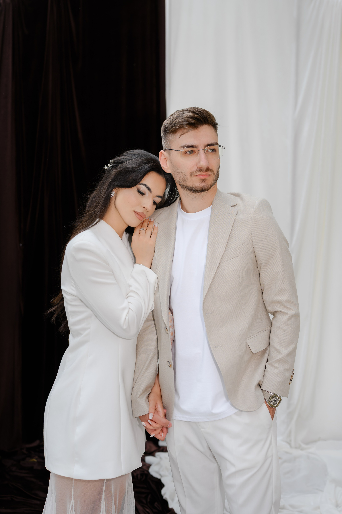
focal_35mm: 50
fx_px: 713
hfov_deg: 27.0
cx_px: 171
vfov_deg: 39.6
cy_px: 257
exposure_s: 1/500
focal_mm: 50
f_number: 2.8
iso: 160
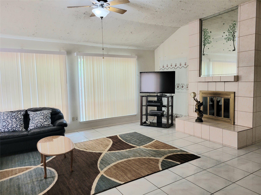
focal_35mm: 26
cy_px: 98
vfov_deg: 53.1
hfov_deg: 67.3
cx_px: 130
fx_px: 196
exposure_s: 1/120
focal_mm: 5.4
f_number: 1.8
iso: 160
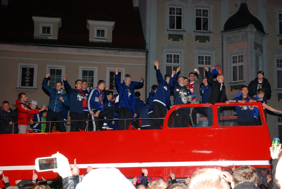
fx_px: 518
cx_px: 141
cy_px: 94
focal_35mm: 66
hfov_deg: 30.5
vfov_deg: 20.7
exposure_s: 1/60
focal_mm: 44
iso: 1600
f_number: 8
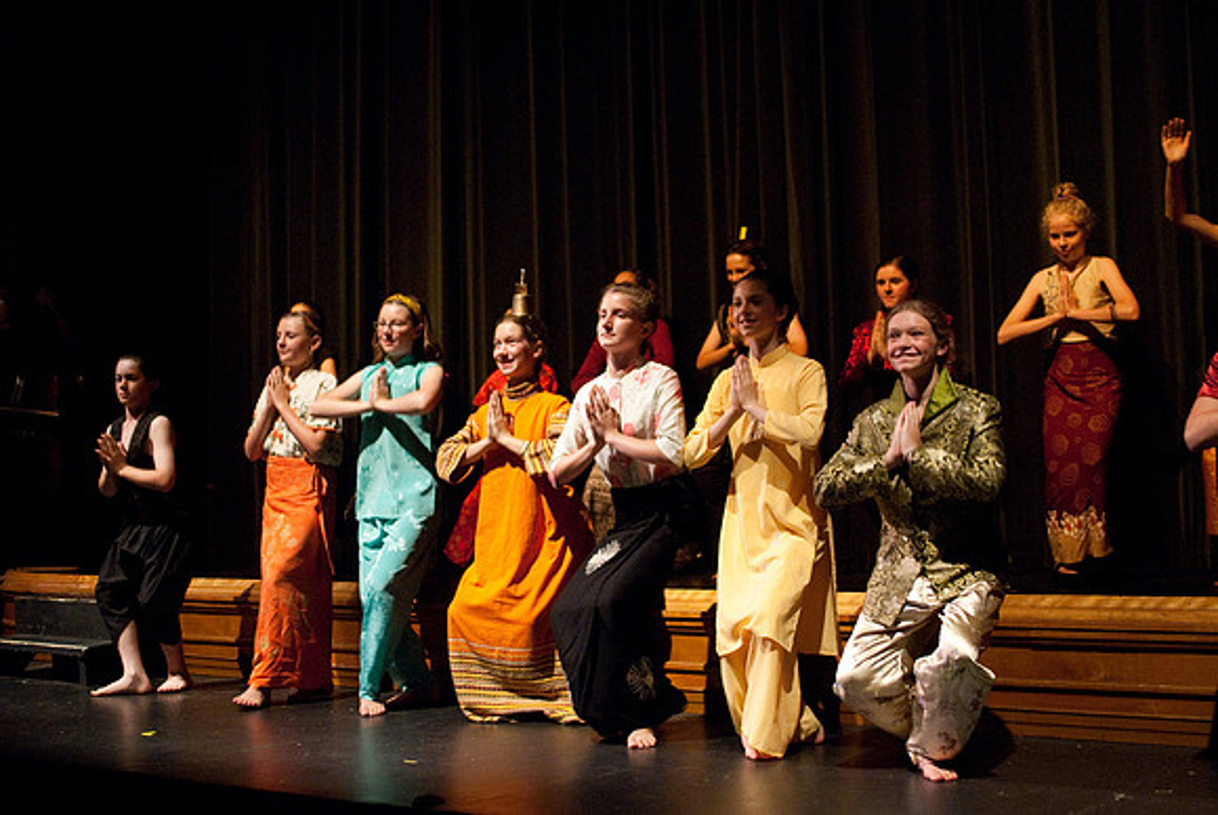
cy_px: 408
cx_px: 609
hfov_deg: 42.3
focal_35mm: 46
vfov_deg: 29.0
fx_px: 1575
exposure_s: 1/80
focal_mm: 31
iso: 800
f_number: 2.8
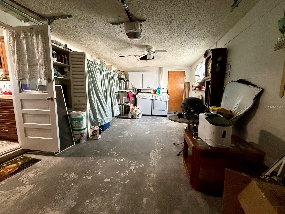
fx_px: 115
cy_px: 107
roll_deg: -0.7
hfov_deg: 102.1
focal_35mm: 14
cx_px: 142
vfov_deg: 85.7
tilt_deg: -7.7
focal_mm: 2.22
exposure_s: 1/60
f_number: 2.2
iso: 500
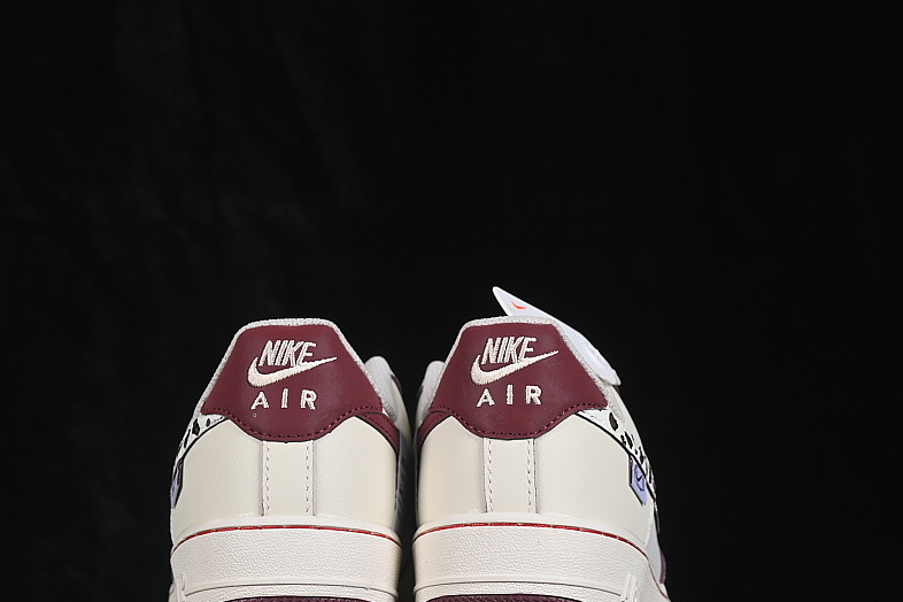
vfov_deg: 13.3
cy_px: 386
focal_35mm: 103
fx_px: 2583
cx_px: 410
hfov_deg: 19.8
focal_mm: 50
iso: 160
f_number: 8
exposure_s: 1/80
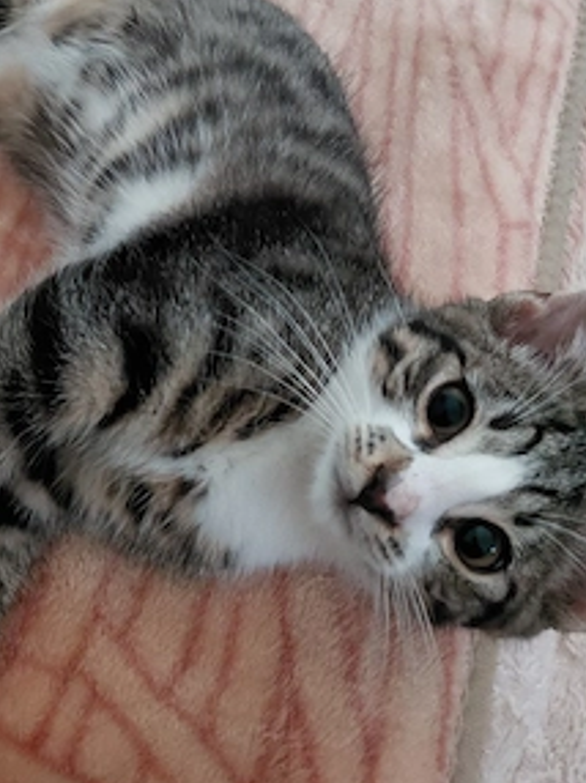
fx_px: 791
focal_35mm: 35
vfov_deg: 52.1
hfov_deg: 40.6
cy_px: 293
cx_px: 255
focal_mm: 4.69
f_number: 1.8
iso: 1600
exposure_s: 1/20
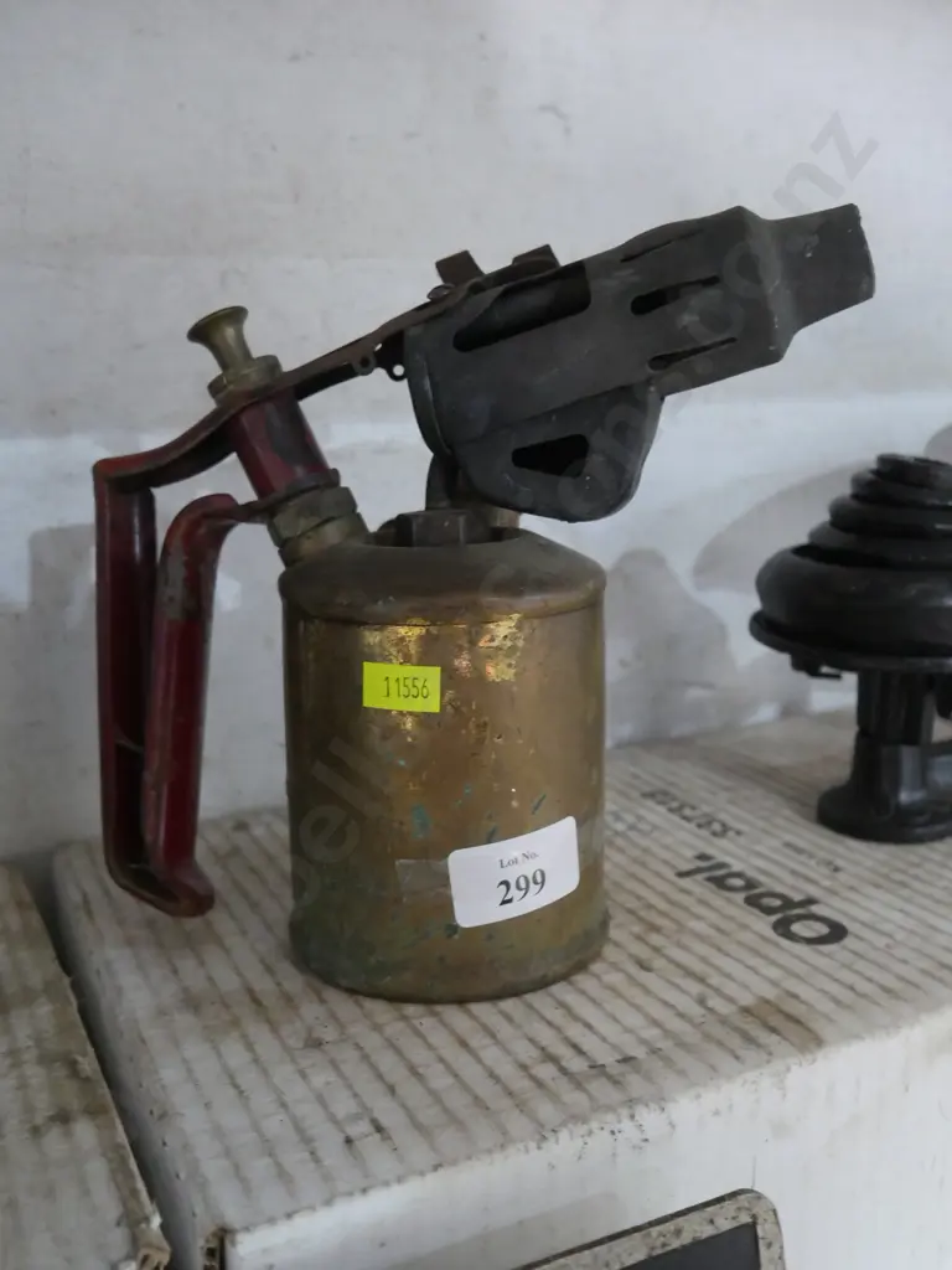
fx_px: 1173
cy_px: 635
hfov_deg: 44.2
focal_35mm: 32
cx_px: 476
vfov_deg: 56.8
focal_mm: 16
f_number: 3.6
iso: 3200
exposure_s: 1/50
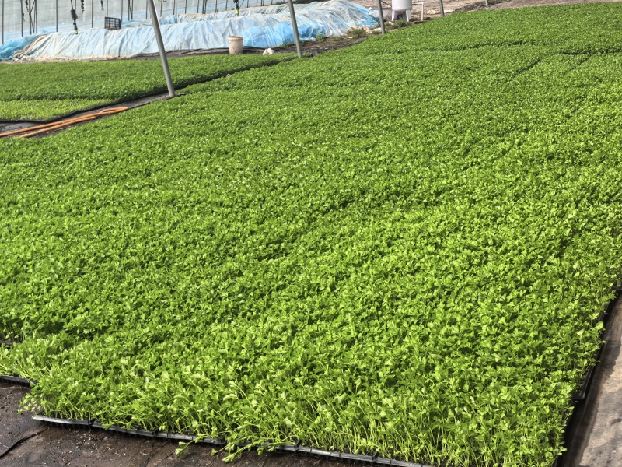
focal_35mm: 51
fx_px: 916
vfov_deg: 28.6
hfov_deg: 37.5
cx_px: 311
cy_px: 234
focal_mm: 5.75
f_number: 2
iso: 50
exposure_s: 1/139
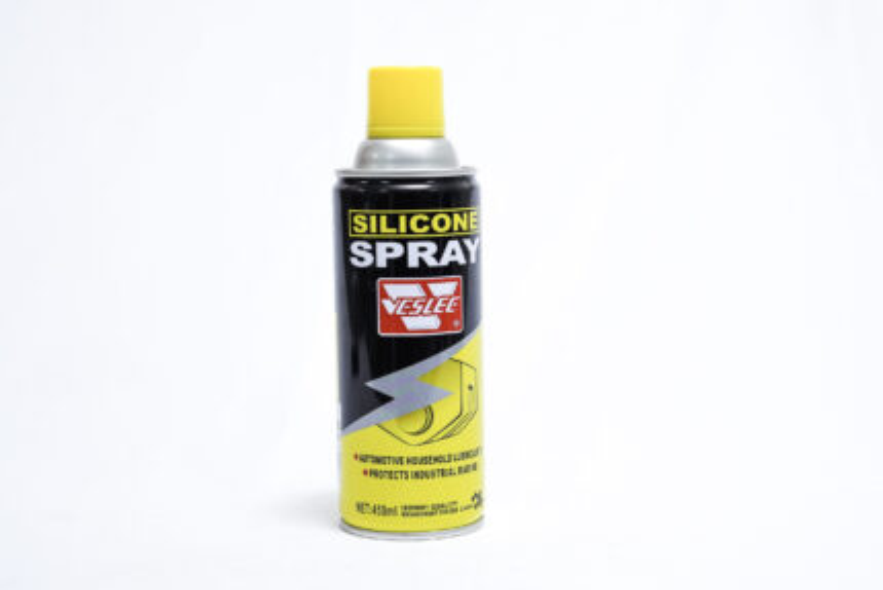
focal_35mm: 70
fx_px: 1717
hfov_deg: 28.8
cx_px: 442
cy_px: 295
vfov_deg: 19.5
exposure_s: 1/250
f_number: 8
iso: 3200
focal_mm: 70
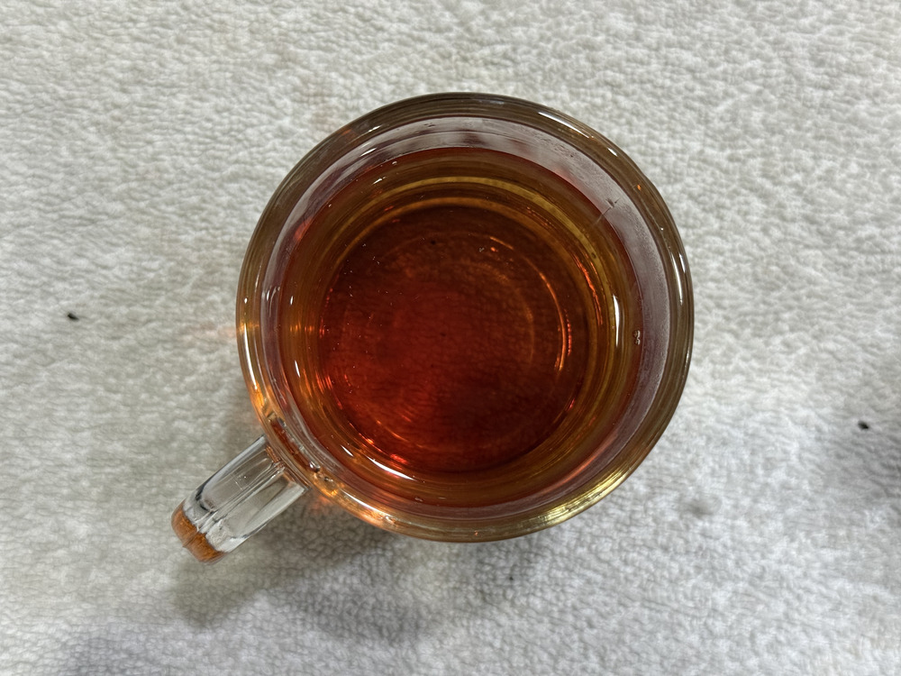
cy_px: 338
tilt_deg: -85.6
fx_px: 1249
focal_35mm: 48
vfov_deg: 30.3
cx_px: 450
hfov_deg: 39.7
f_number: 1.78
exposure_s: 1/33
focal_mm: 6.76
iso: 250
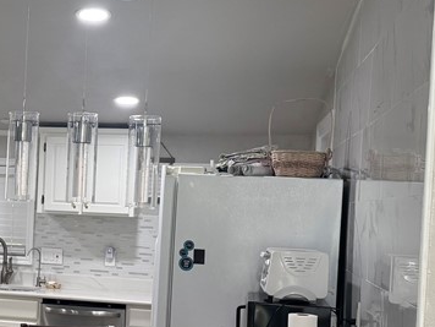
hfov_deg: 26.8
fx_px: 867
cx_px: 12
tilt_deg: -1.2
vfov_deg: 21.3
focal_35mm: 69
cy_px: 207
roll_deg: -2.6
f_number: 1.78
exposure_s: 1/120
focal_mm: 6.76
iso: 200
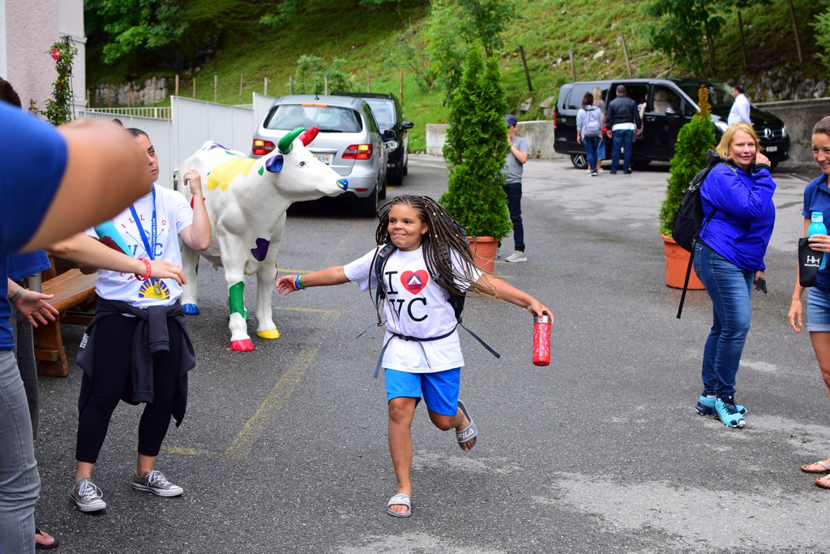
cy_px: 277
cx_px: 415
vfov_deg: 25.8
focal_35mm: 52
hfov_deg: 37.8
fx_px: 1211
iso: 200
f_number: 3.5
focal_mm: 35
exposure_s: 1/640
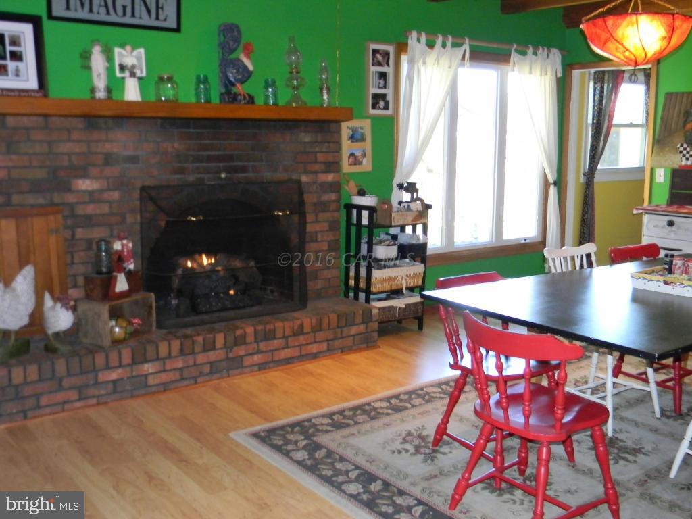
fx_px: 720
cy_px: 260
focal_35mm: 36
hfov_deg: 51.4
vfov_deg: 39.7
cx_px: 346
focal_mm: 6.4
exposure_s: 1/30
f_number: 3.7
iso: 390
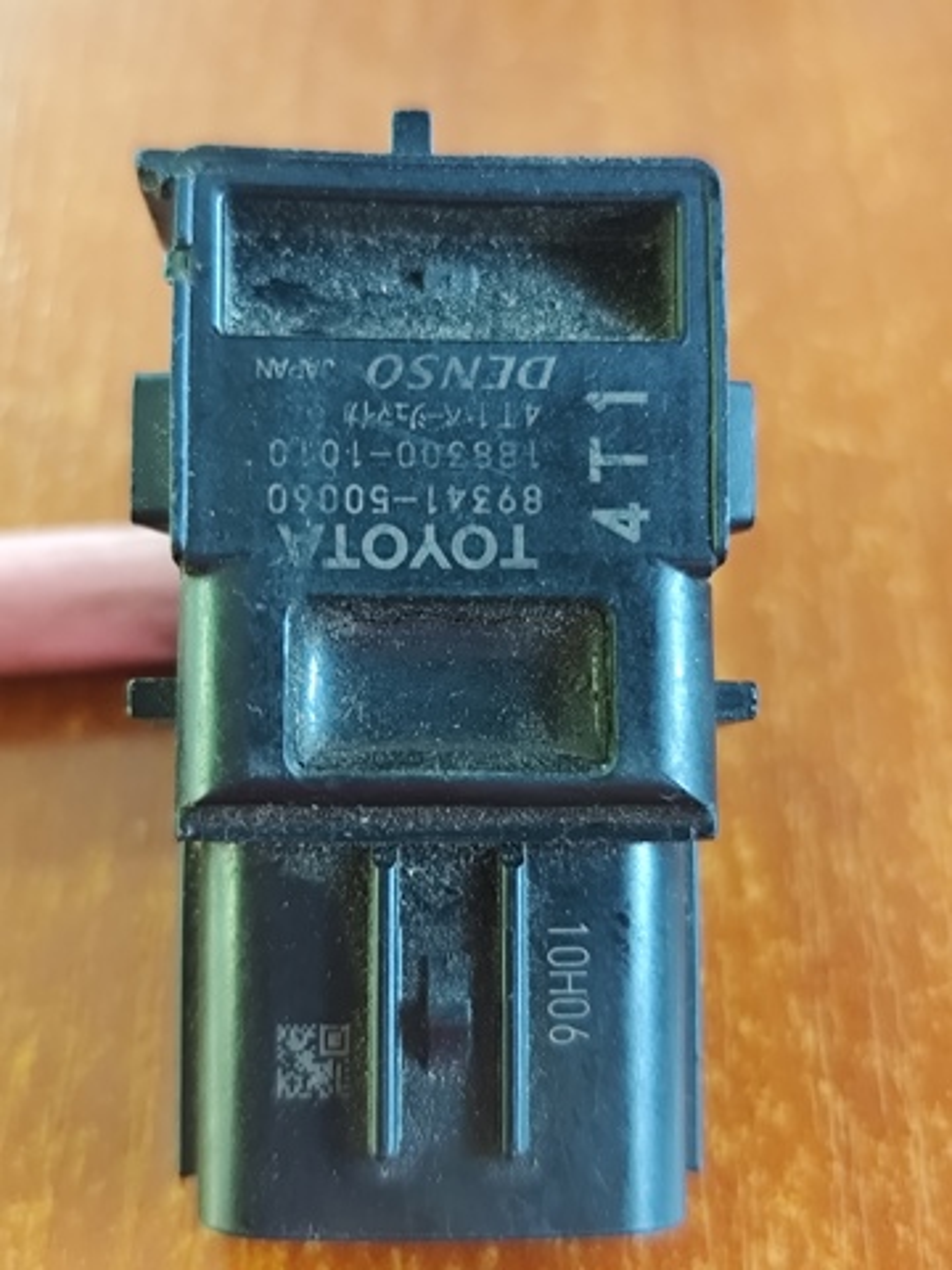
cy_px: 635
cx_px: 476
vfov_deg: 44.8
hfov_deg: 34.3
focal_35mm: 42
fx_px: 1540
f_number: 1.65
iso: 3200
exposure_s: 1/14.3
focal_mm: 6.19
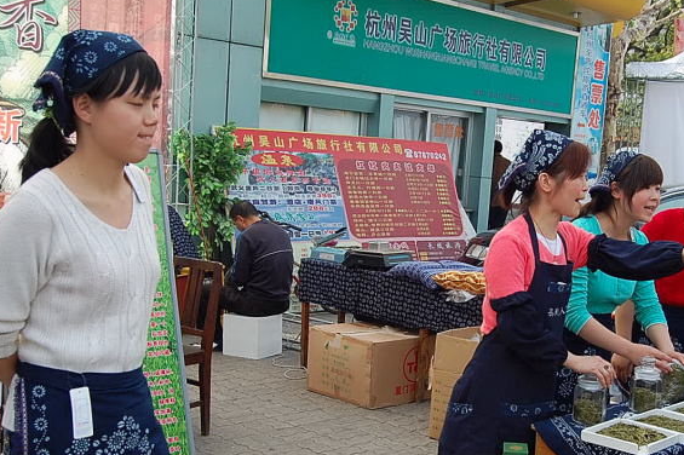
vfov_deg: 26.3
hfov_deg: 38.5
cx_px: 456
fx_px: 968
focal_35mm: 51
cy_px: 313
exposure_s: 1/160
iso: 200
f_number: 6.3
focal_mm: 24
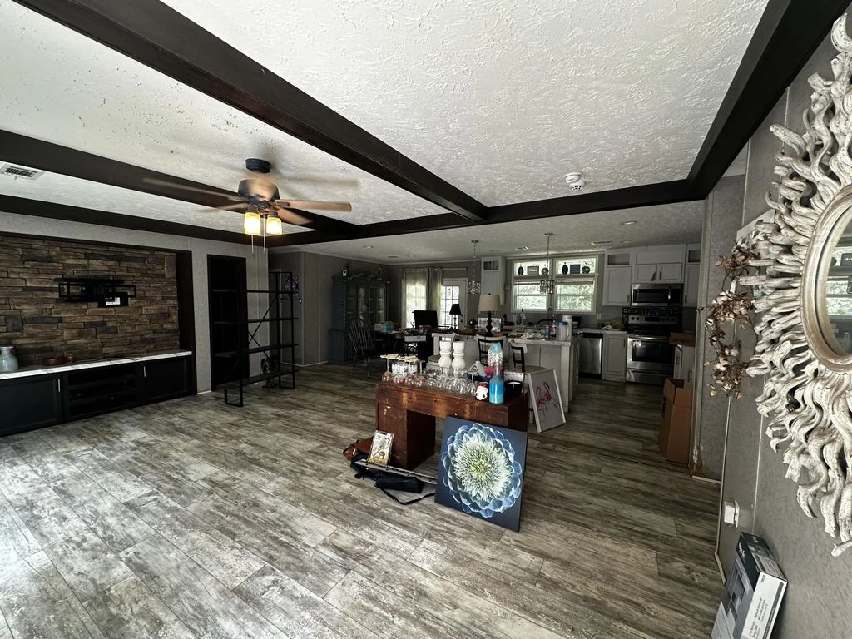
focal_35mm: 14
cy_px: 320
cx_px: 426
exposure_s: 1/60
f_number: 2.2
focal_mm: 2.22
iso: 160
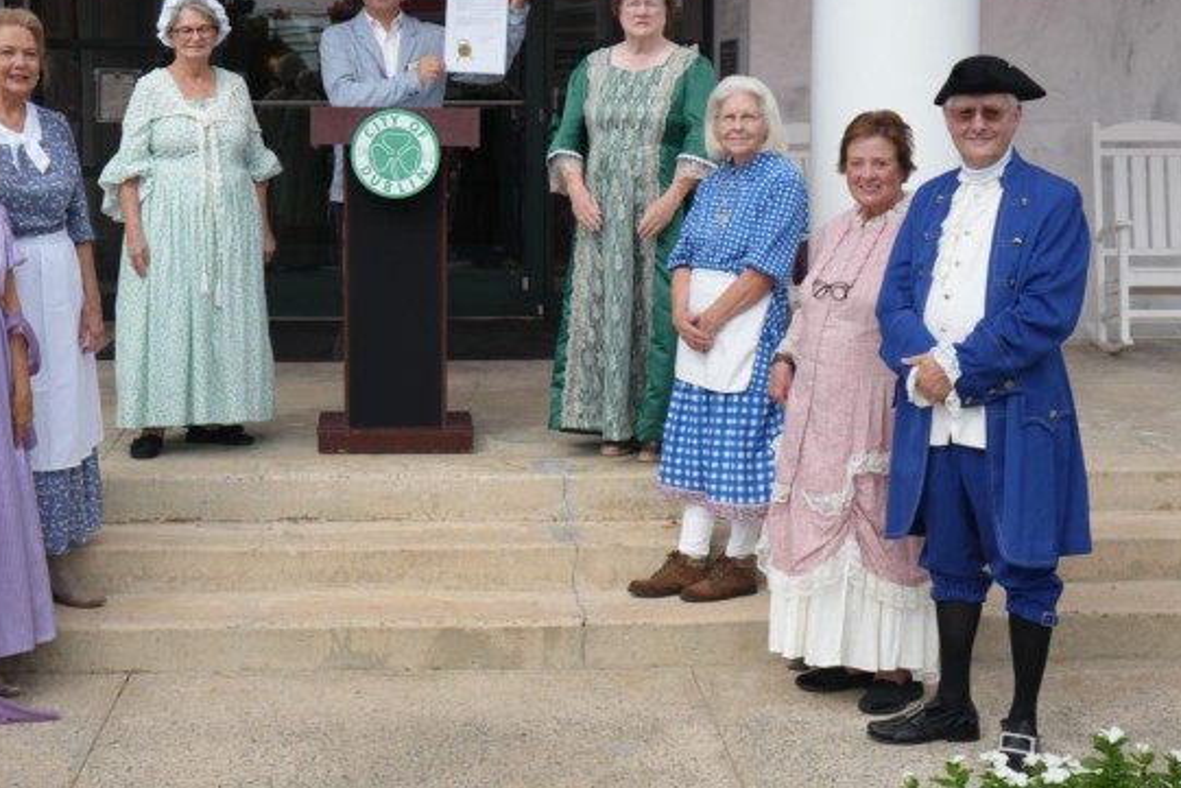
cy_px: 303
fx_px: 2002
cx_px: 504
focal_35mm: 61
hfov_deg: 32.8
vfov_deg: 22.2
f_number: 5
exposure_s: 1/640
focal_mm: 44
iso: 100
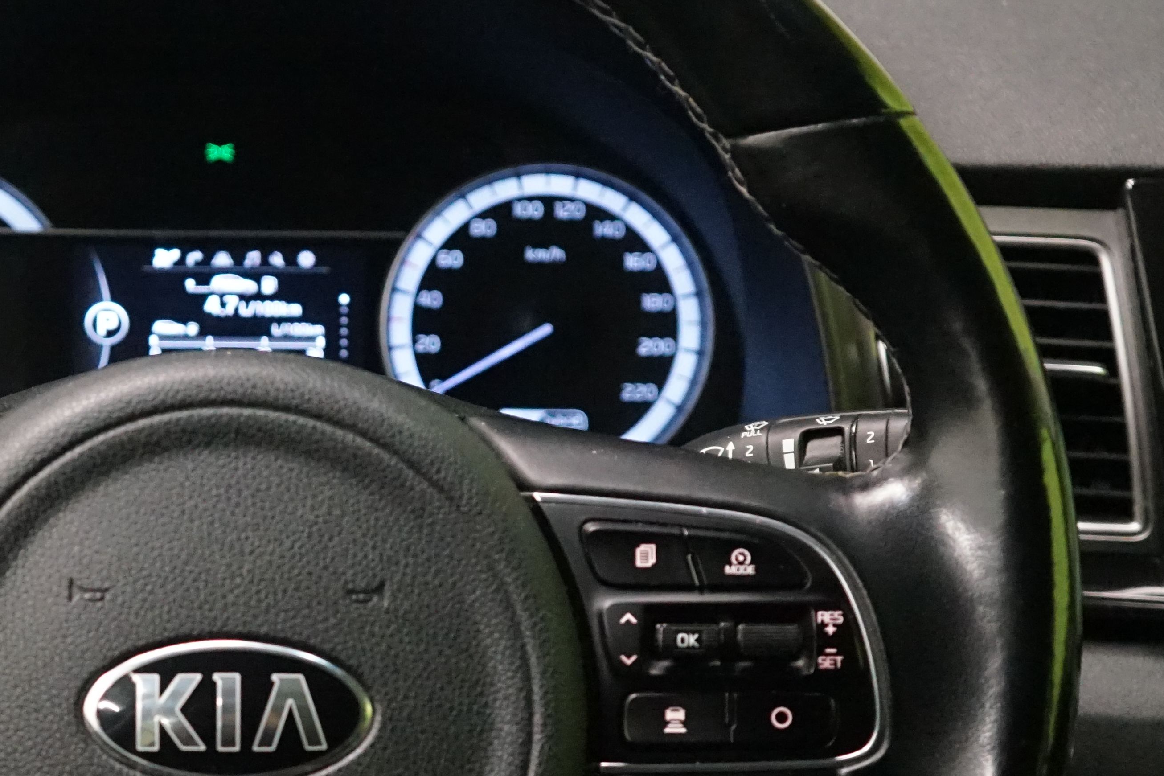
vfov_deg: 16.0
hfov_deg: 23.6
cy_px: 527
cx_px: 246
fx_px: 2748
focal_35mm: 85
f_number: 4
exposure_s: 1/50
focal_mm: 37
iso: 6400
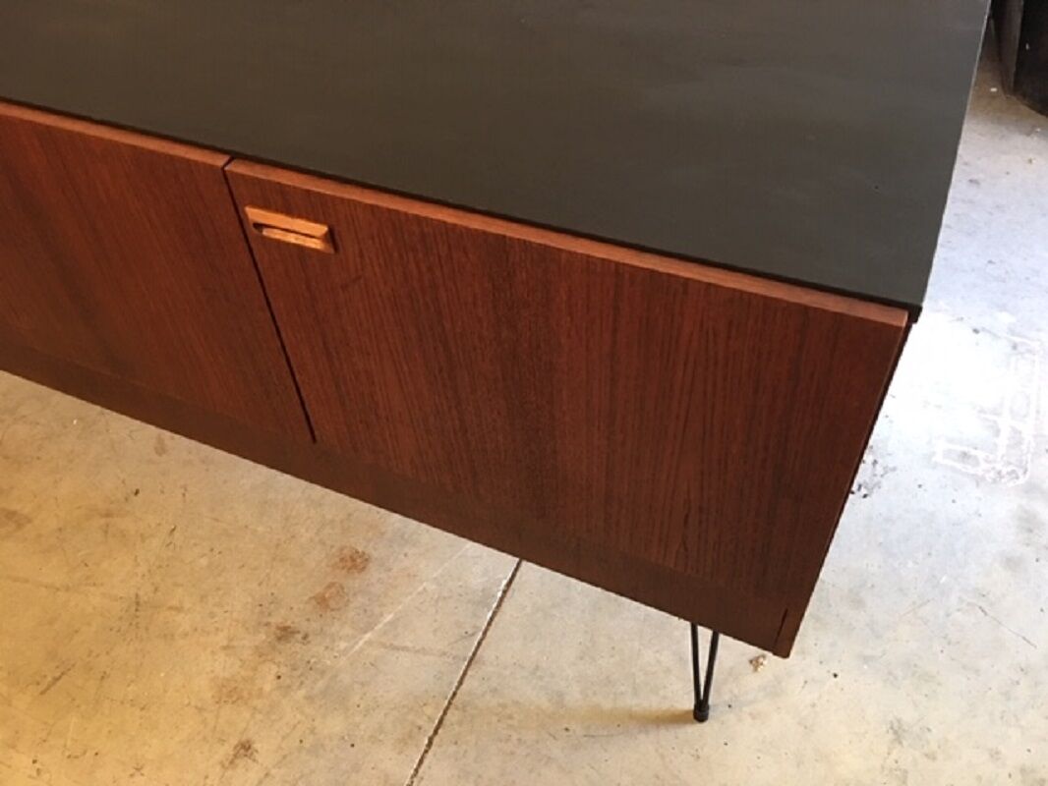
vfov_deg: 48.2
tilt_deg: -46.0
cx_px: 524
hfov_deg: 61.6
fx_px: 878
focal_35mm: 29
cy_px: 393
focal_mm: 4.15
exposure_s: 1/10
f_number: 2.2
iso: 80
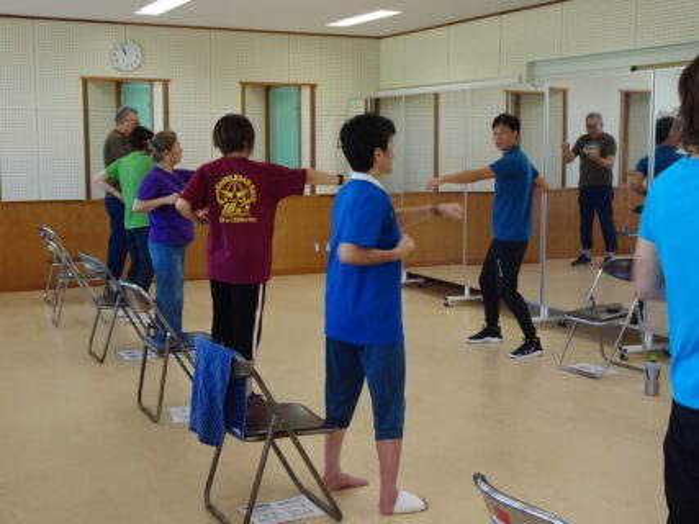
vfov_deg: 31.5
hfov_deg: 41.2
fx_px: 929
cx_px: 350
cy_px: 262
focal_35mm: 46
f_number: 4.5
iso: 160
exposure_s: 1/50
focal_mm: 7.87
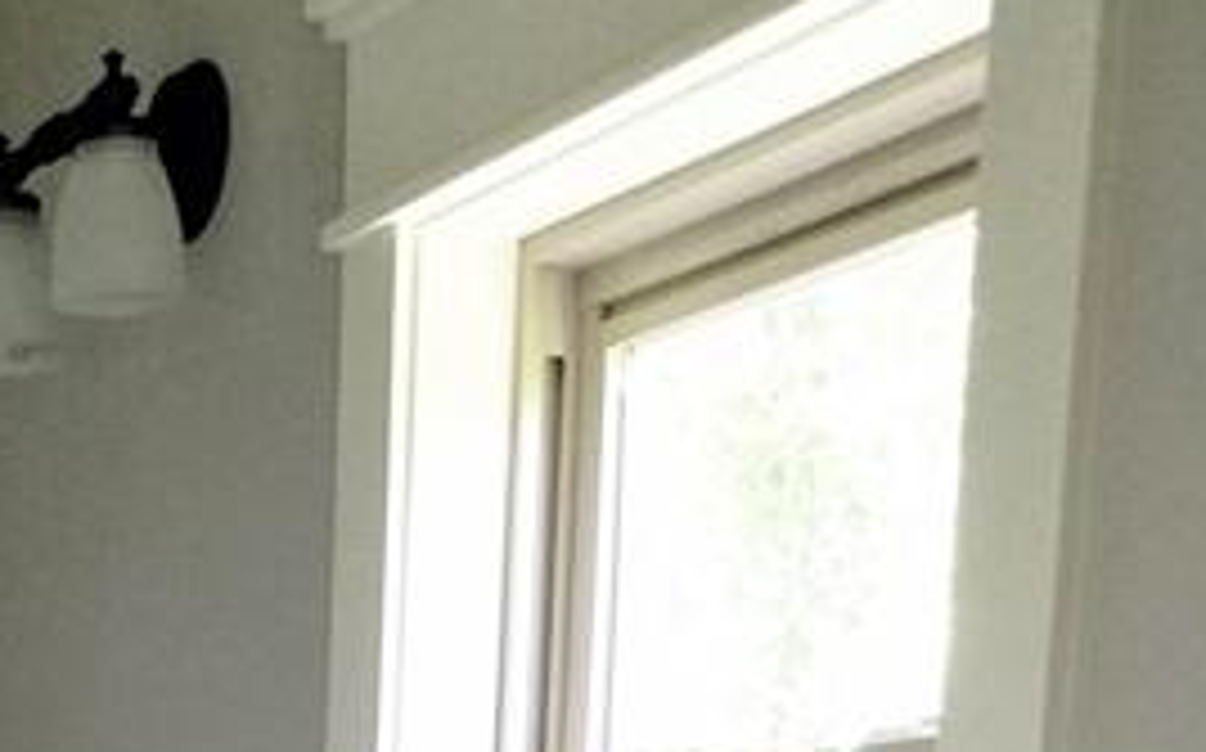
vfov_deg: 13.5
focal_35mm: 79
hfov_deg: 25.0
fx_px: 2594
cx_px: 22
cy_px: 1608
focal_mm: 4.2
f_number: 1.7
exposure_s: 1/60
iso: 160
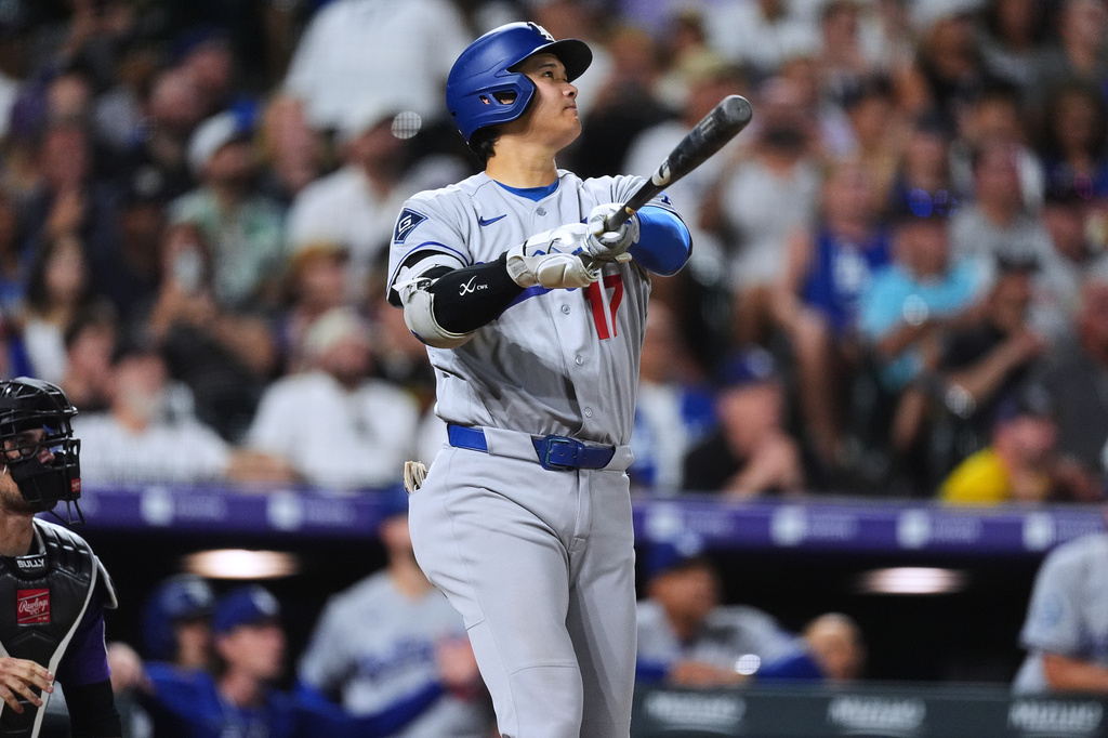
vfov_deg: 2.3
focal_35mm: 600
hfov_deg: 3.4
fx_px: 18460
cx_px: 554
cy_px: 369
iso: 5000
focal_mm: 600
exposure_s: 1/1600
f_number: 4
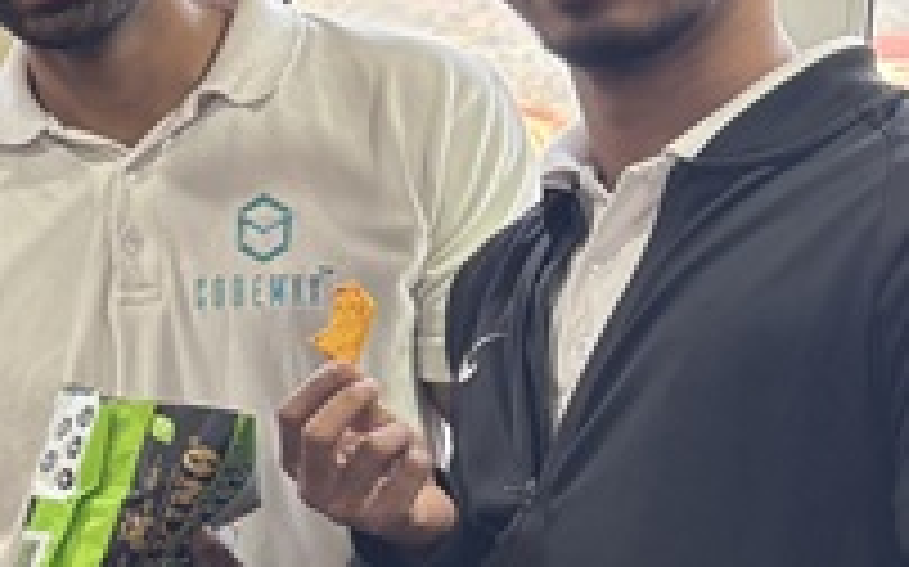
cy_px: 513
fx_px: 2699
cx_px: -765
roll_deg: +0.5
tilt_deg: -9.3
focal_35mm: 109
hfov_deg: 16.0
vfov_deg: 11.9
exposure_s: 1/50
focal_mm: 5.96
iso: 160
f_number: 1.6
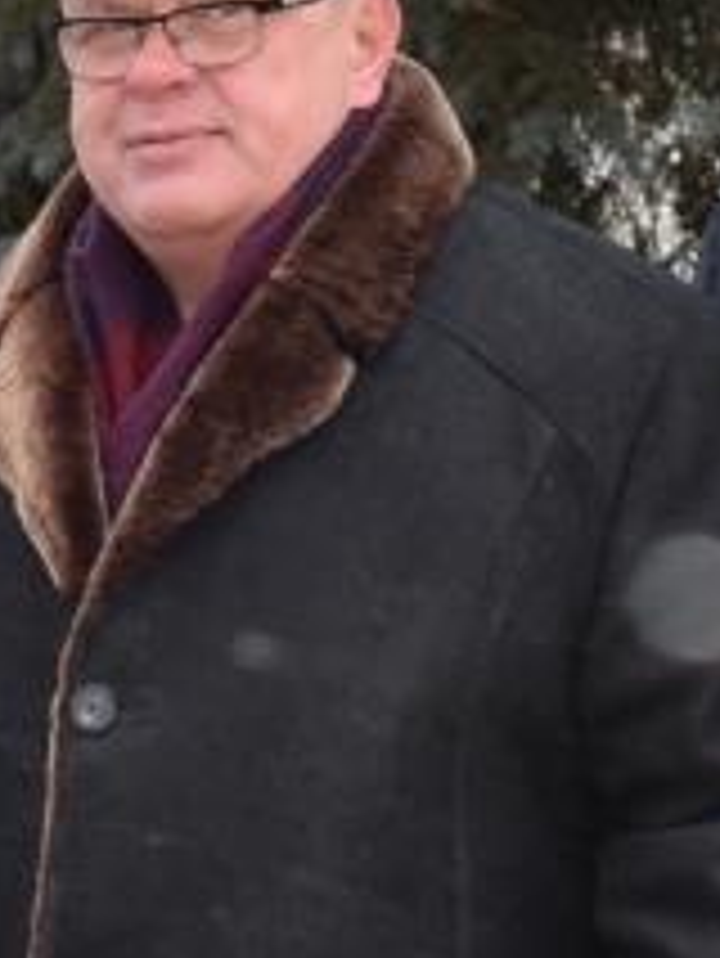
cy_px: 1064
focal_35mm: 173
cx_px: 270
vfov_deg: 11.2
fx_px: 4802
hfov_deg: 8.6
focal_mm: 25
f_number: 5.6
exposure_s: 1/125
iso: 400
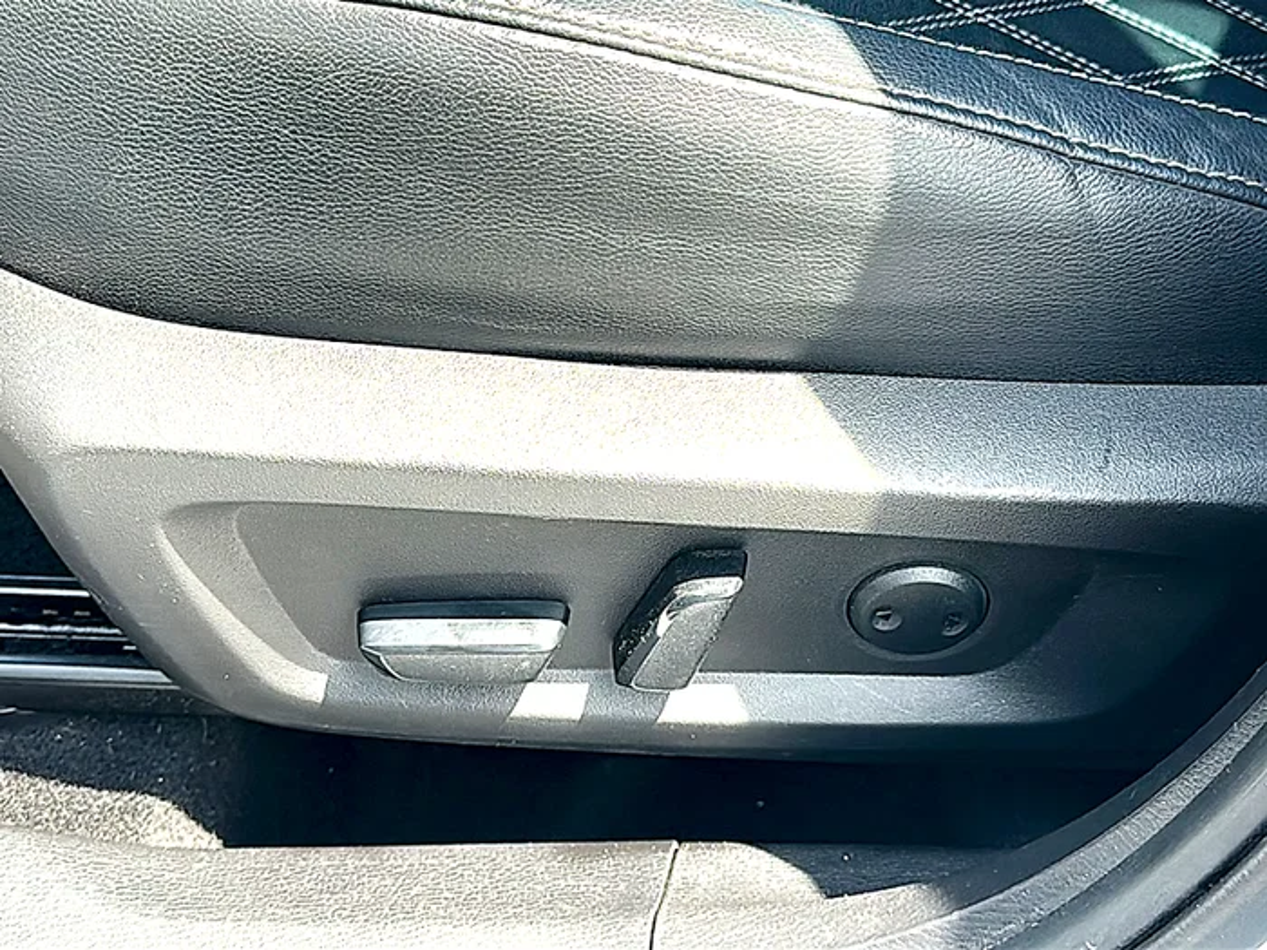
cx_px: 634
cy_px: 475
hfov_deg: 41.2
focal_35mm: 46
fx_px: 1684
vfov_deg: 31.5
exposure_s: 1/463
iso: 80
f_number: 1.78
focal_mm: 6.86
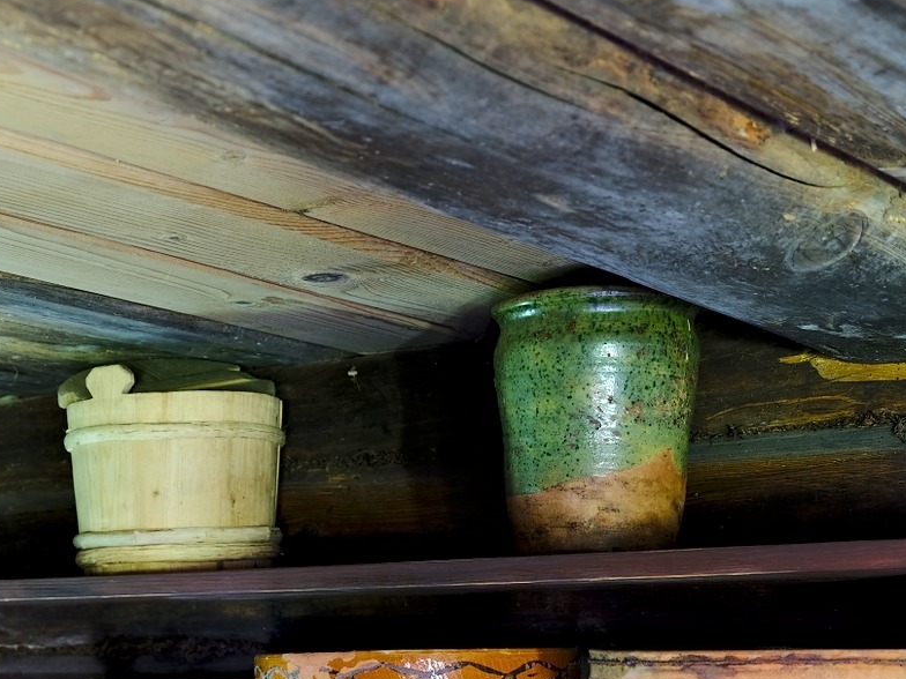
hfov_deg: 25.7
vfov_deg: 19.2
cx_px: 141
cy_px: 719
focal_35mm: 74
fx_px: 1937
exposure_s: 8
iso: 100
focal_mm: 36.3
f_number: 5.6
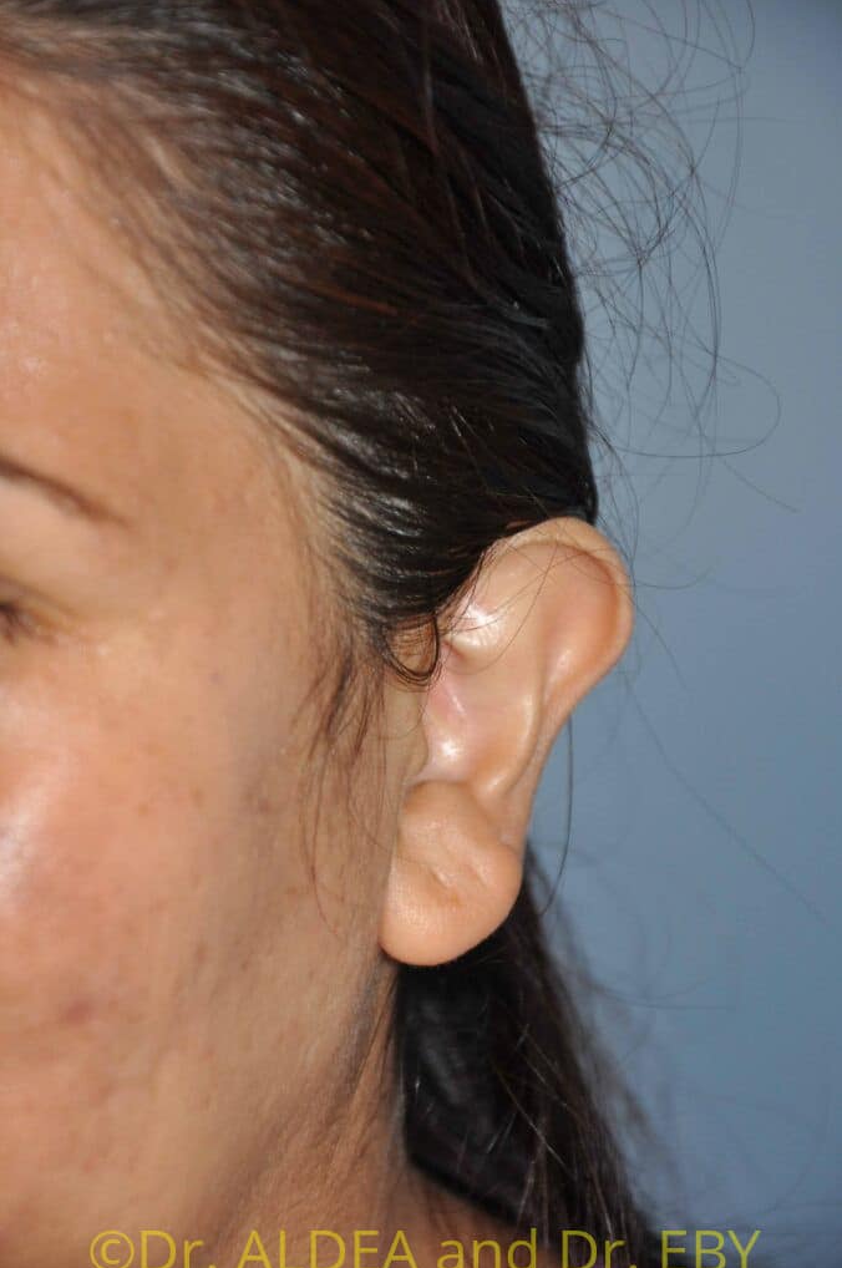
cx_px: 422
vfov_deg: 13.0
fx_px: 5576
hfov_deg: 8.6
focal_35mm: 159
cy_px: 635
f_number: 5.6
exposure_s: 1/60
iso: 800
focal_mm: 105
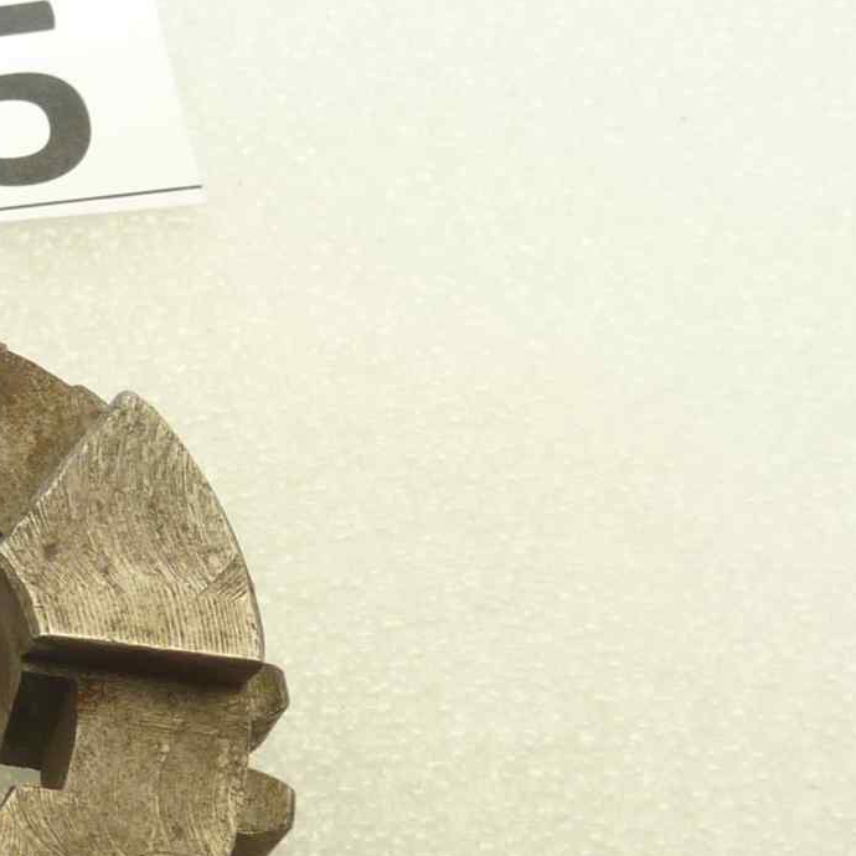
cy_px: 533
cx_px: -91
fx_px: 2294
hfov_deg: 20.2
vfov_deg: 21.1
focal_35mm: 82
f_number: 3.3
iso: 80
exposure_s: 1/20
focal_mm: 4.1
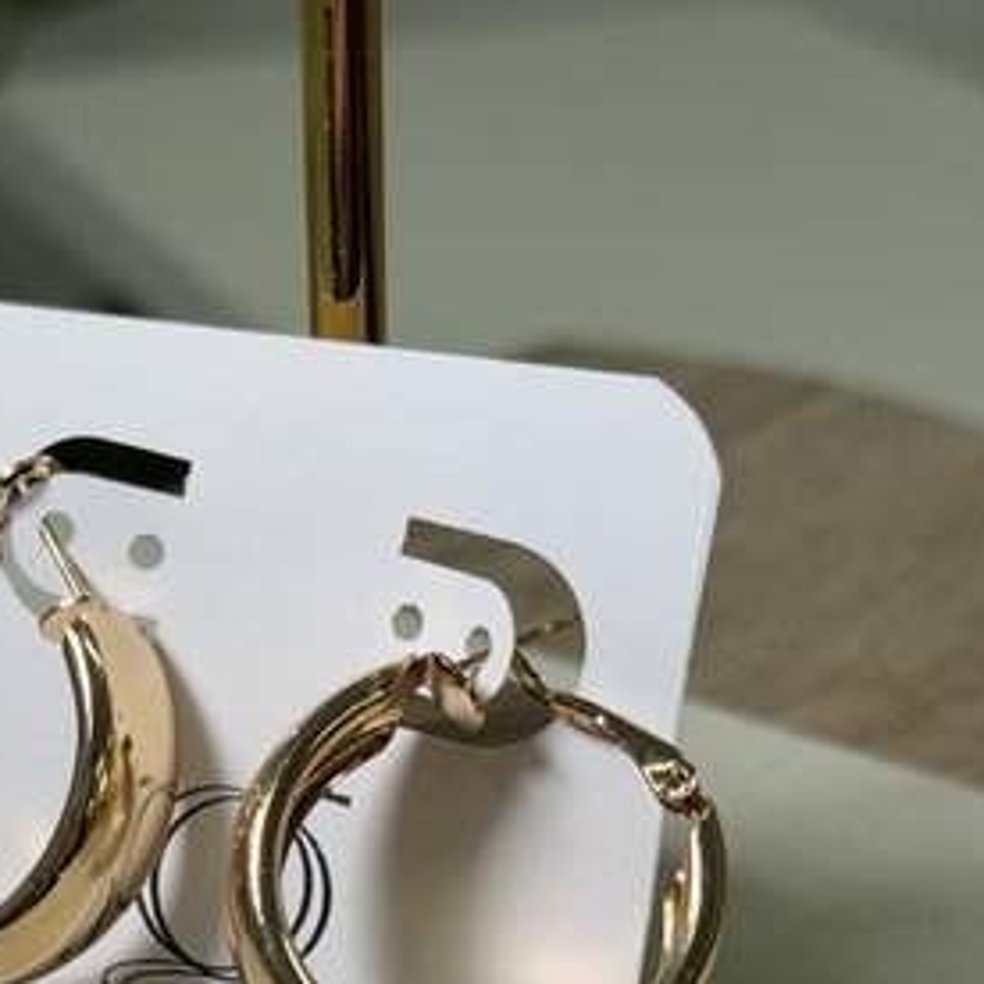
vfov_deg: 20.8
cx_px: 289
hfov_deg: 21.0
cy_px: 857
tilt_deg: -29.6
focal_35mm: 82
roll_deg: -0.2
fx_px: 2637
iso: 50
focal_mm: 6.76
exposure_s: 1/122
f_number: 1.78
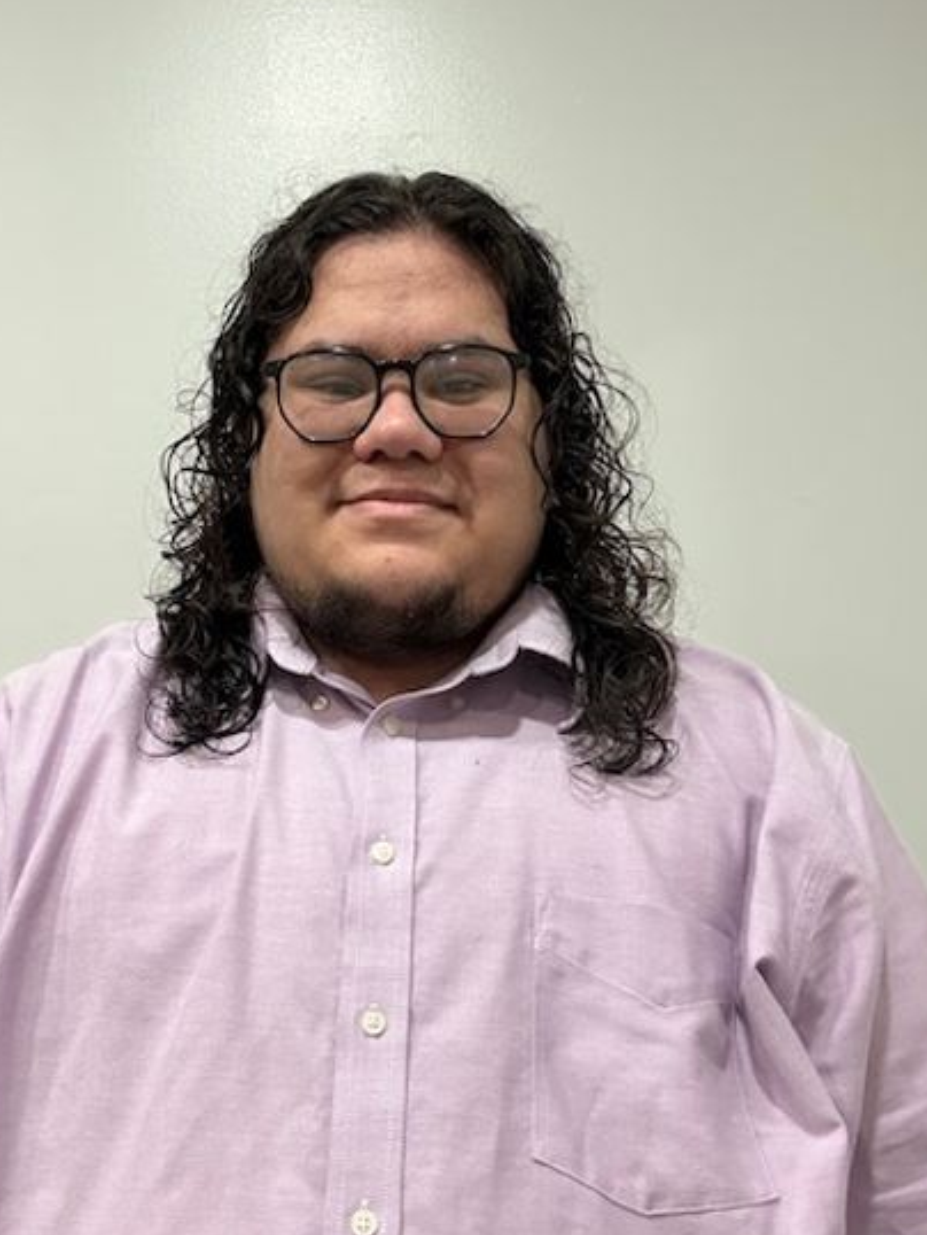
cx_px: 384
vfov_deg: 47.8
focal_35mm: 39
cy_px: 668
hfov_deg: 36.7
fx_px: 1391
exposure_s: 1/40
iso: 250
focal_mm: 2.69
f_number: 1.9
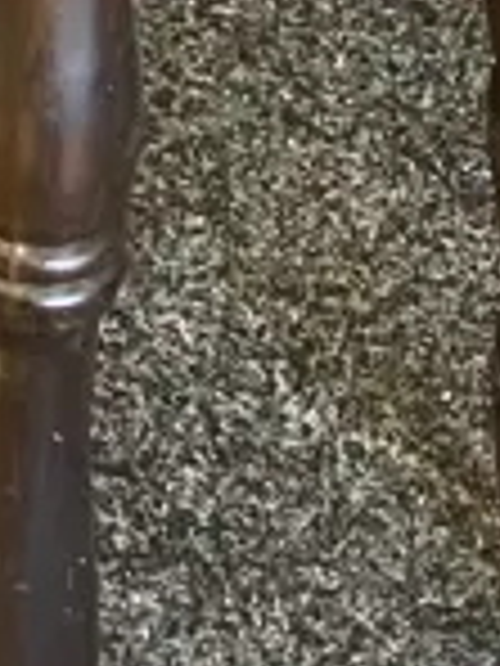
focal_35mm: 194
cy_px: -598
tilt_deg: -37.5
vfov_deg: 9.6
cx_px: -387
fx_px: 3736
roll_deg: -2.4
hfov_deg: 7.4
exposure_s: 1/50
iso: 250
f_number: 1.8
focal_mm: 3.99
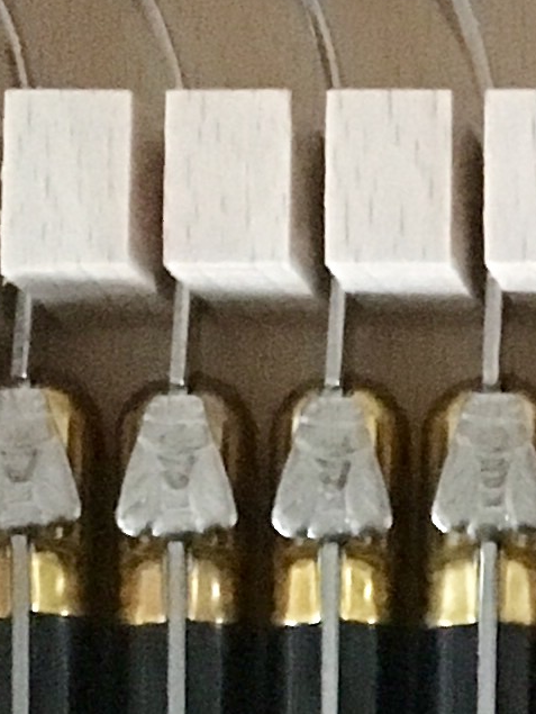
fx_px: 3795
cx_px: 1092
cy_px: 563
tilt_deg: -82.1
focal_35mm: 184
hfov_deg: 7.7
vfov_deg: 10.7
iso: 1000
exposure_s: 1/17
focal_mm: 4.15
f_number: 2.2
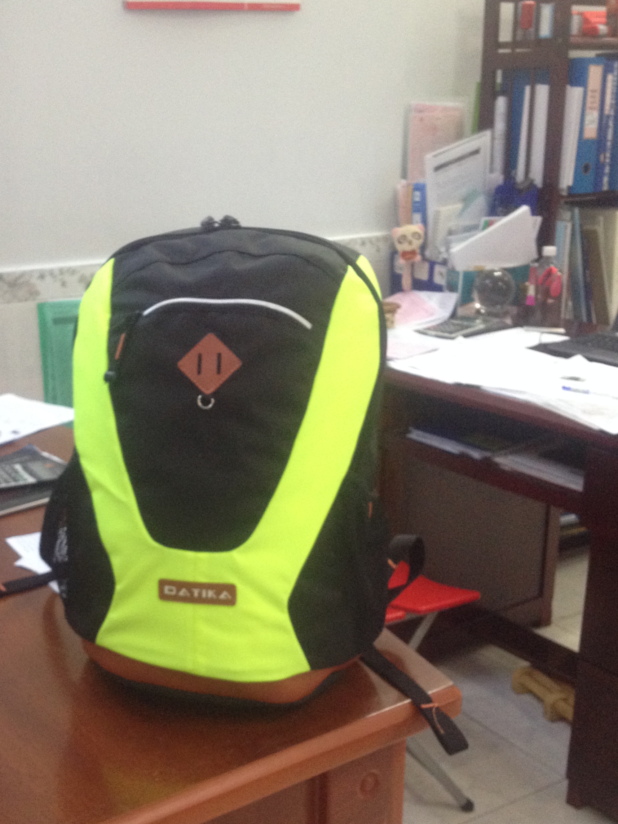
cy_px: 480
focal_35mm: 50
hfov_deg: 28.9
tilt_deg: -18.2
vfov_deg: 38.1
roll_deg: +0.0
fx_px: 1190
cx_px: 204
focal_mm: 4.28
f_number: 2.4
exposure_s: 1/20
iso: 200
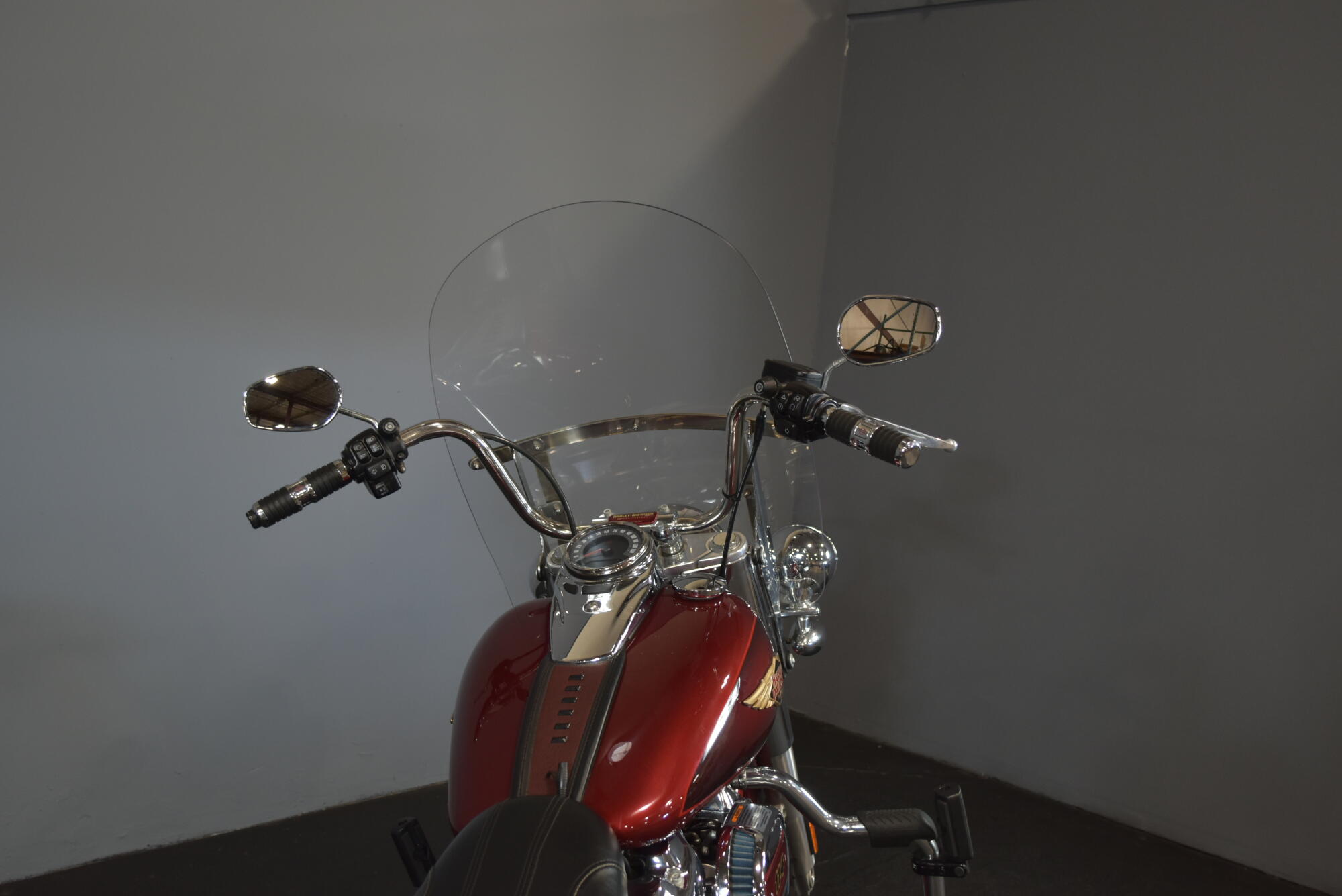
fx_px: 1231
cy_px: 448
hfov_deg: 57.2
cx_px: 671
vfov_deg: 40.0
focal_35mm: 33
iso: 450
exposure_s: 1/30
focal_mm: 22
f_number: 4
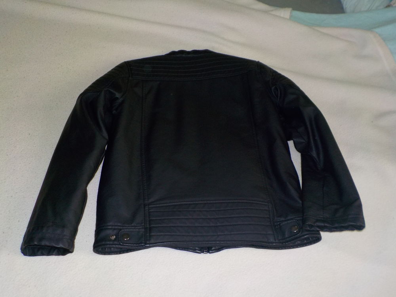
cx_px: 198
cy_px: 148
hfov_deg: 60.0
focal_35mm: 30
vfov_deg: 46.8
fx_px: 343
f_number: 3.3
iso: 200
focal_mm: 4.1
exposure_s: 1/30
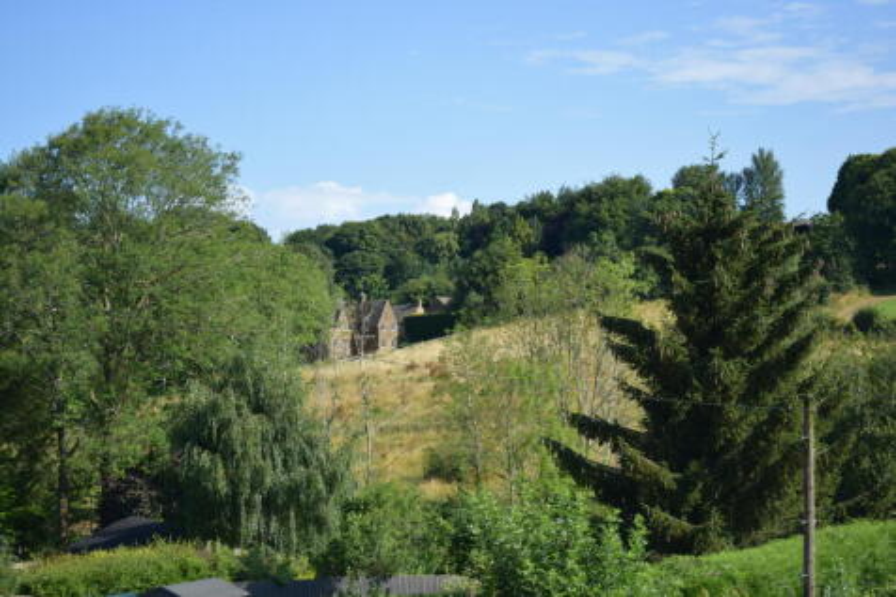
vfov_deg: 21.6
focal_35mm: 63
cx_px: 448
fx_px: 1567
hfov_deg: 31.9
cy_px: 298
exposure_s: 1/800
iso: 200
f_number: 5
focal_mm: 42
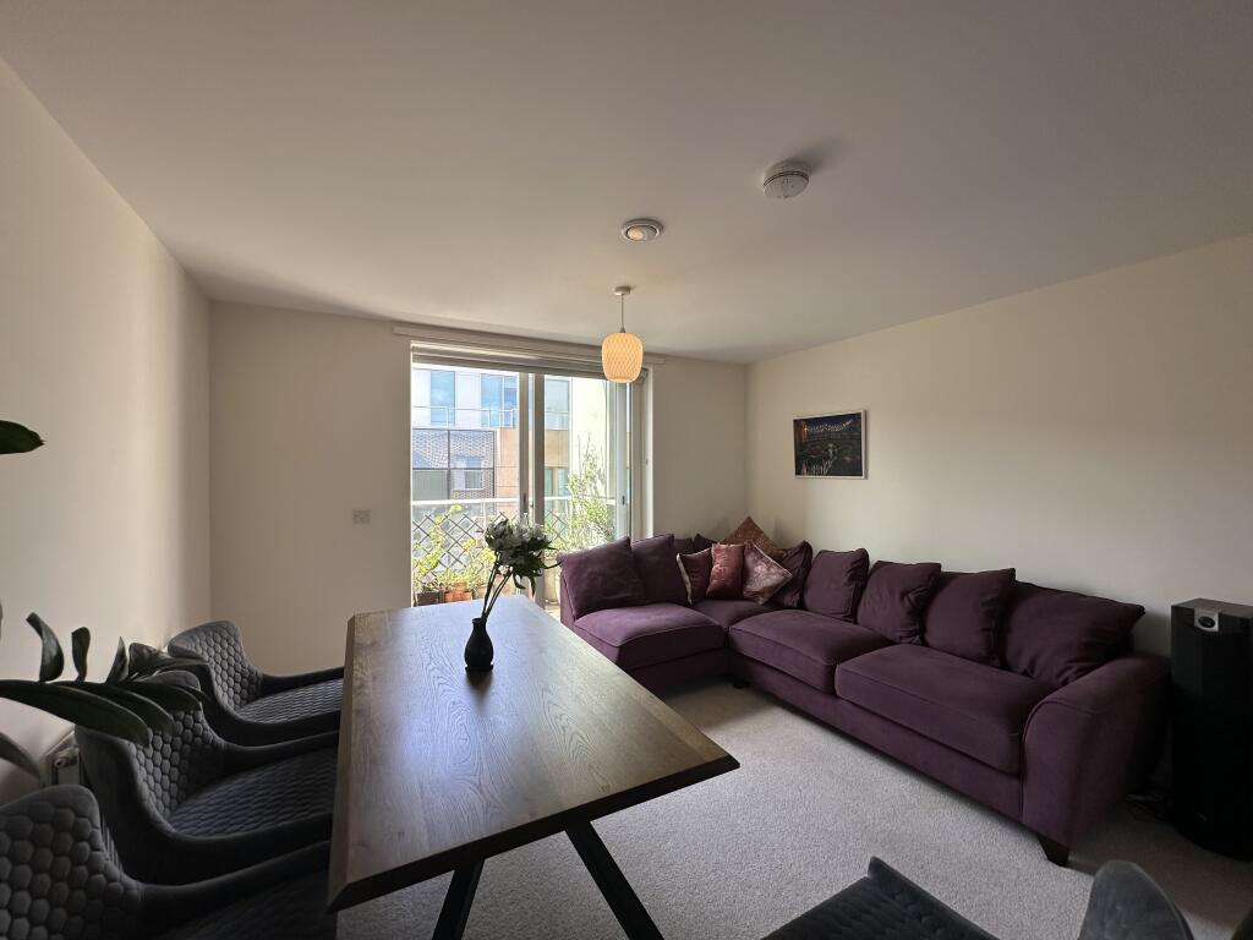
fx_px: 507
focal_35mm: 14
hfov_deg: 102.1
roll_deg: -1.2
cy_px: 470
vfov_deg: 85.7
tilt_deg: +0.3
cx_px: 626
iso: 40
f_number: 2.2
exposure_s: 1/147
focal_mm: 2.22
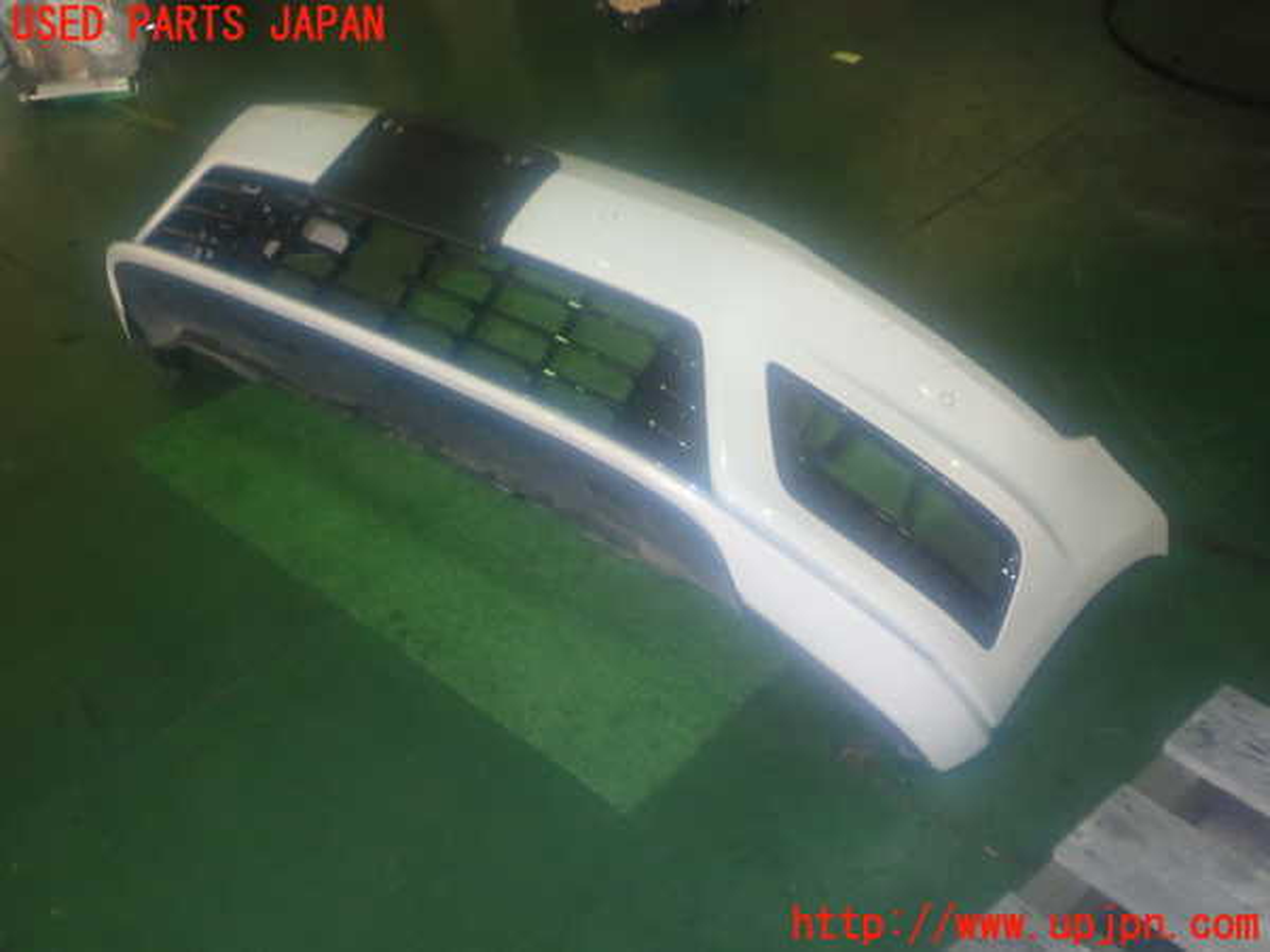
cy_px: 476
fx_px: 1284
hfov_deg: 52.6
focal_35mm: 35
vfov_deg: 40.7
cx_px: 635
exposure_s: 1/30
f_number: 2.6
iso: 400
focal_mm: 6.42
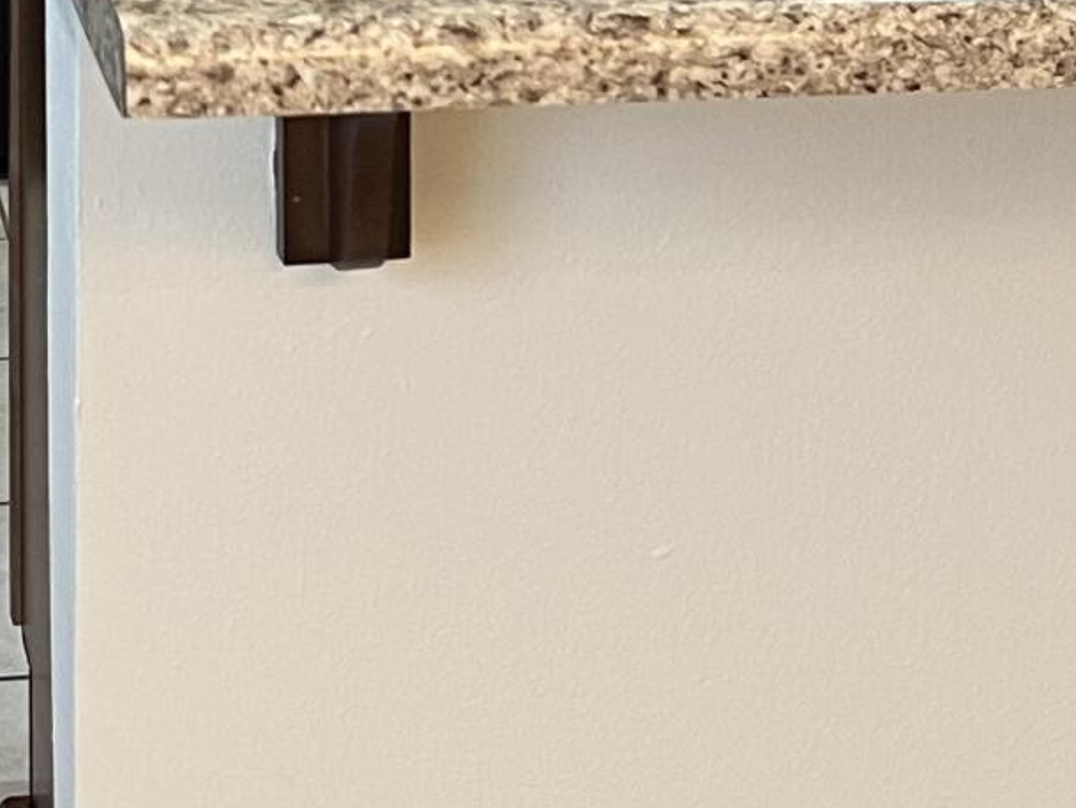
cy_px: -525
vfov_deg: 11.0
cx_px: -14
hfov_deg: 15.1
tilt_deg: -11.0
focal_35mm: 128
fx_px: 3980
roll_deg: +0.0
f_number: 1.5
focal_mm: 5.7
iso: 160
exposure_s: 1/60
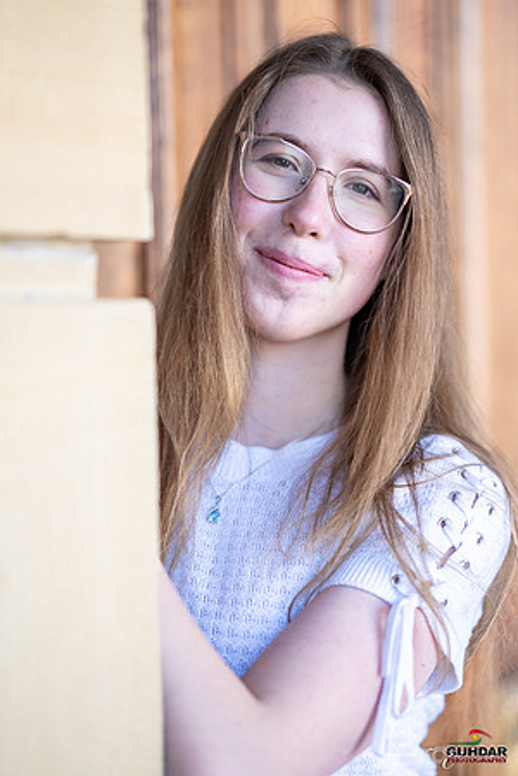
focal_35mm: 85
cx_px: 259
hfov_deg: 16.1
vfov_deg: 23.9
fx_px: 1834
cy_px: 388
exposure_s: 1/1600
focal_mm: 85
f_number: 1.4
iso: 640
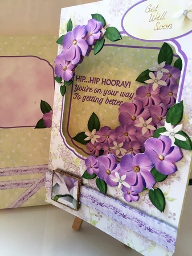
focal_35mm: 29
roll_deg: +1.0
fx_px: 215
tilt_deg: -26.7
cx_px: 96
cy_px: 128
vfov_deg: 61.7
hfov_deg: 48.2
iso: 32
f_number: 2.2
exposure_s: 1/33
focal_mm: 4.15
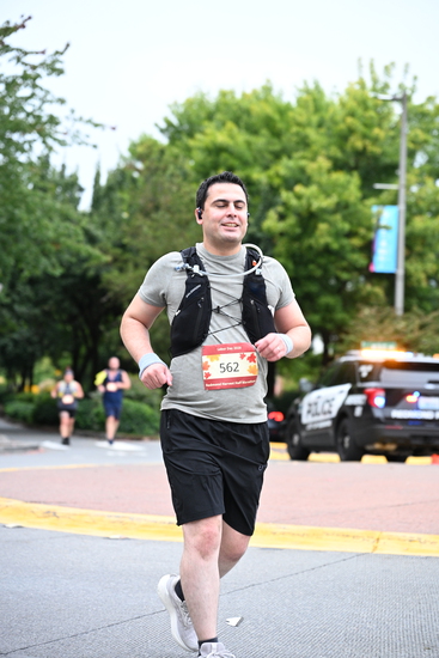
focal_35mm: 94
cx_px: 220
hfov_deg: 14.6
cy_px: 329
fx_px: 1718
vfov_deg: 21.7
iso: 1600
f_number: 4
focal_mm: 94
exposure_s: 1/500
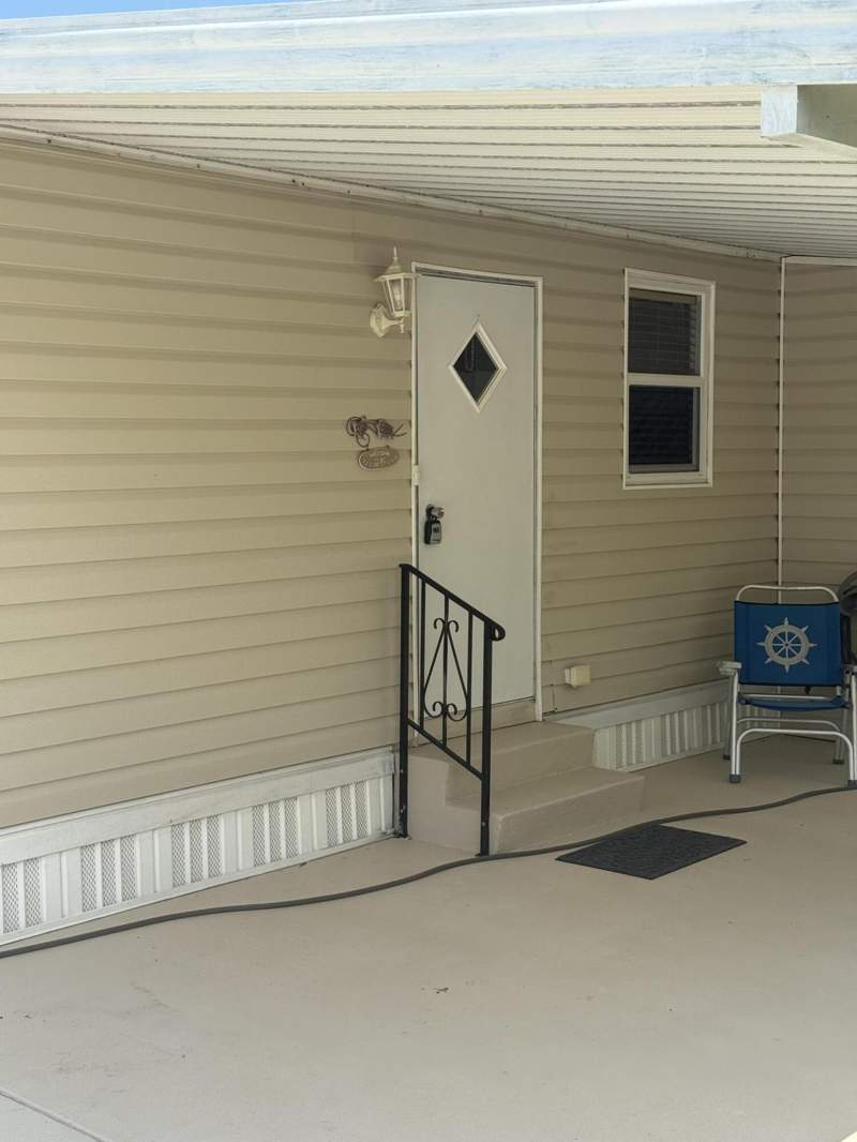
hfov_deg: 30.3
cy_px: 571
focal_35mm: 48
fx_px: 1584
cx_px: 428
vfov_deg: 39.6
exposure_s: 1/3704
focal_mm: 6.76
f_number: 1.78
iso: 100
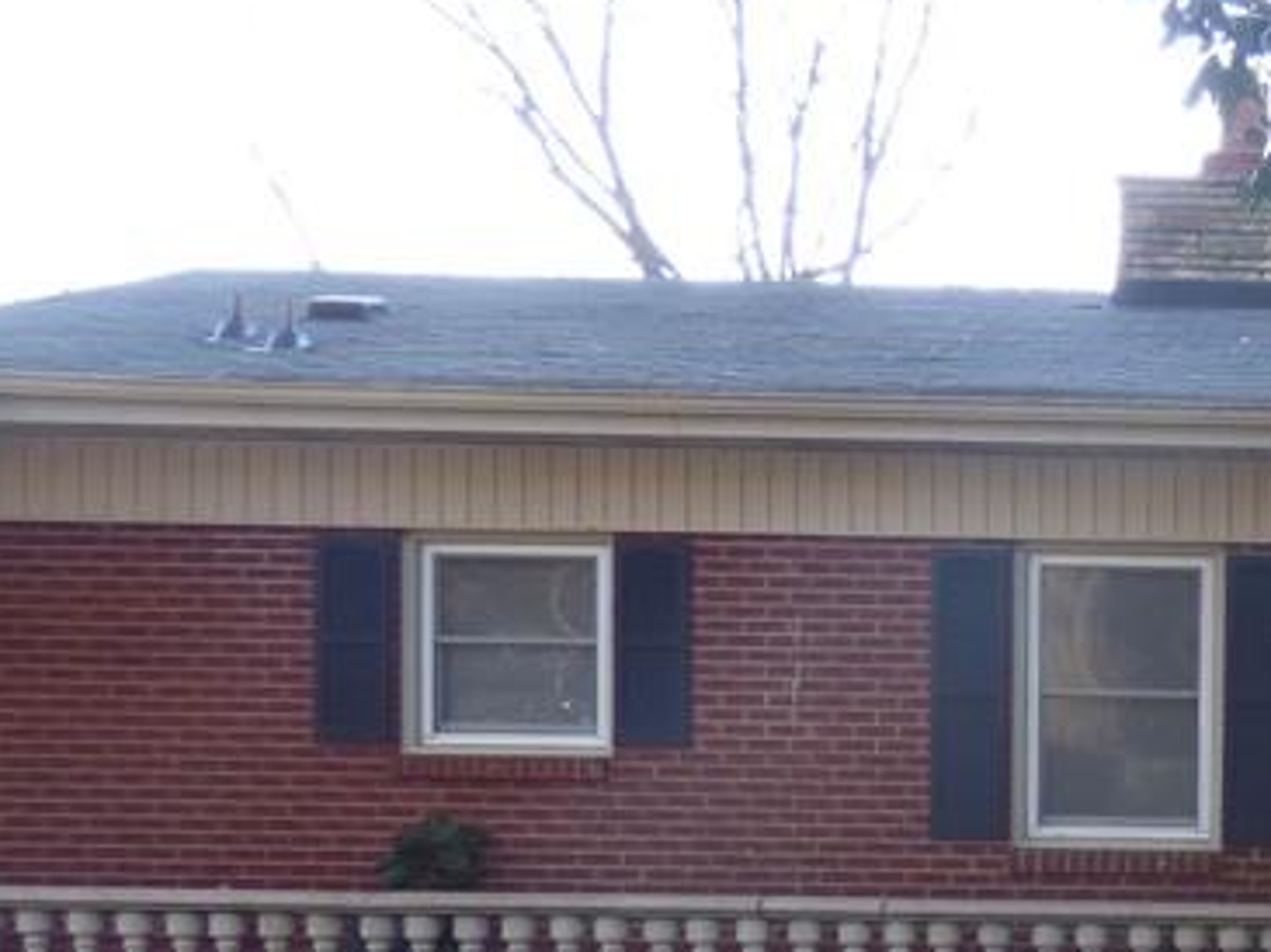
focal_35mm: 56
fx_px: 2055
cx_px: 1514
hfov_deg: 29.6
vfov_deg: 25.4
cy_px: 837
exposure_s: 1/80
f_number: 2.8
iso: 100
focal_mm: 3.58
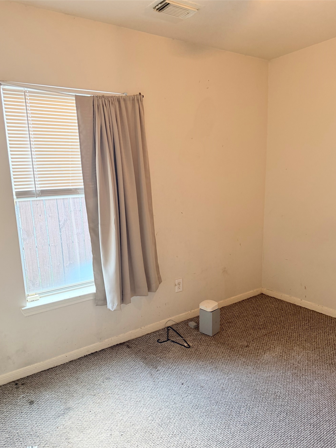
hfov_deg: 53.1
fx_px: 336
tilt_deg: -11.7
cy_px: 242
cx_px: 171
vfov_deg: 67.2
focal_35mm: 26
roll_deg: +1.5
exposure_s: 1/60
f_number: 1.78
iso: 250
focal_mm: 6.76
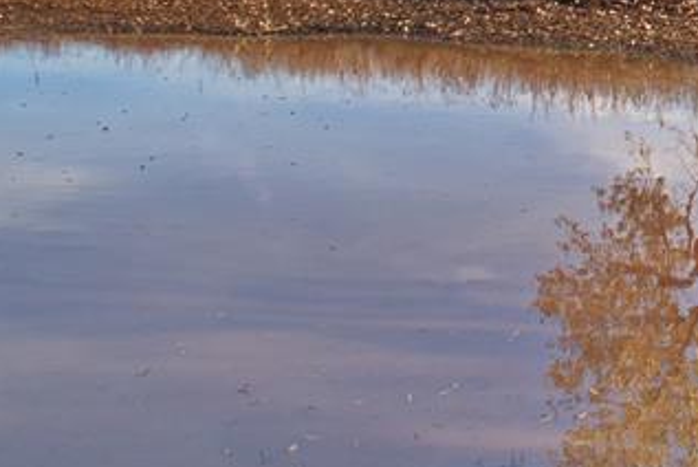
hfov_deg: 21.2
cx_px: 906
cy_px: -70
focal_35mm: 87
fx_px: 1688
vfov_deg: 15.3
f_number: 9
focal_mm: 18
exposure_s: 1/125
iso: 100
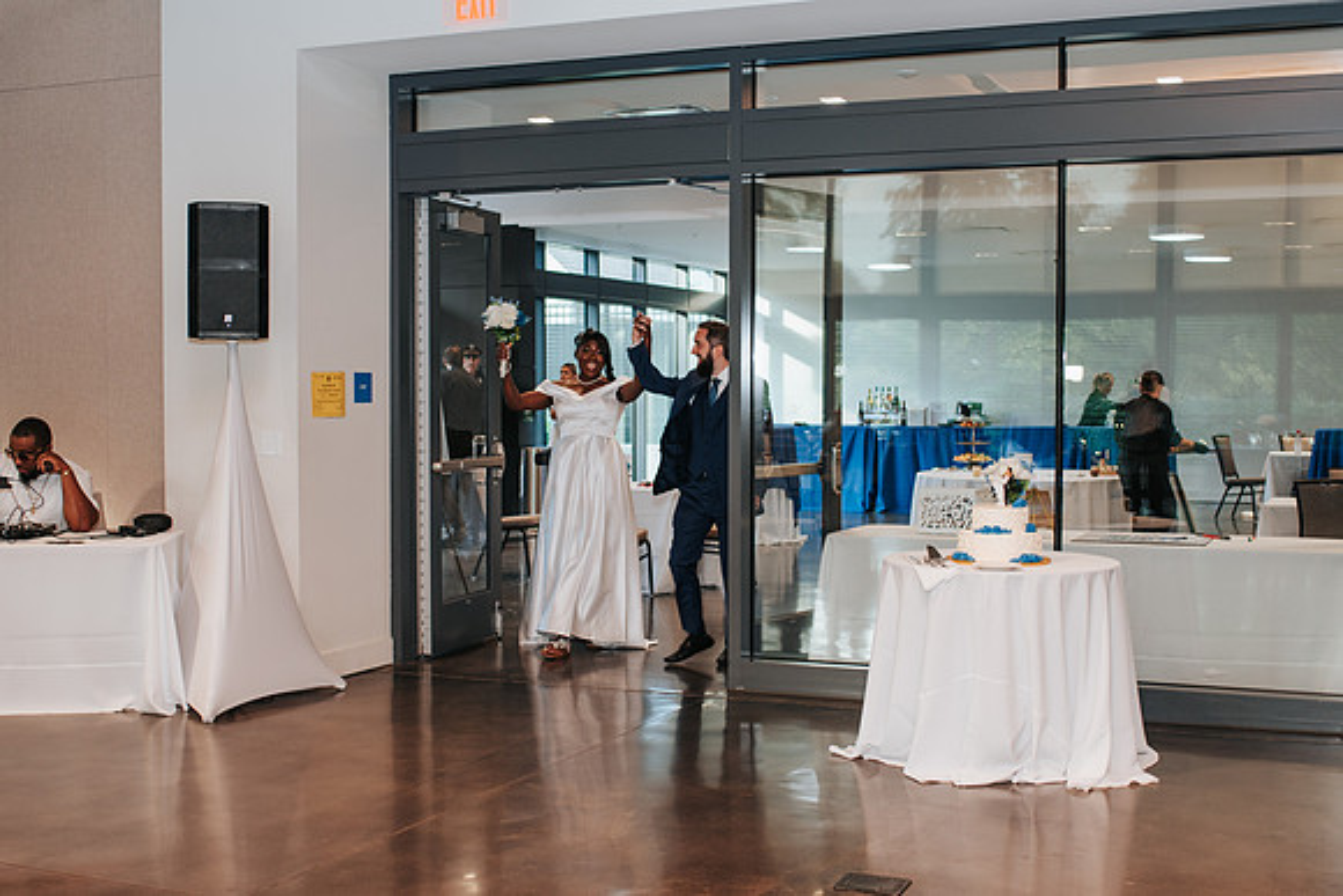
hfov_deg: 42.8
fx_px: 1715
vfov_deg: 29.3
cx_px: 670
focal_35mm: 46
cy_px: 473
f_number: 2.8
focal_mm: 35
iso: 360
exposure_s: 1/160
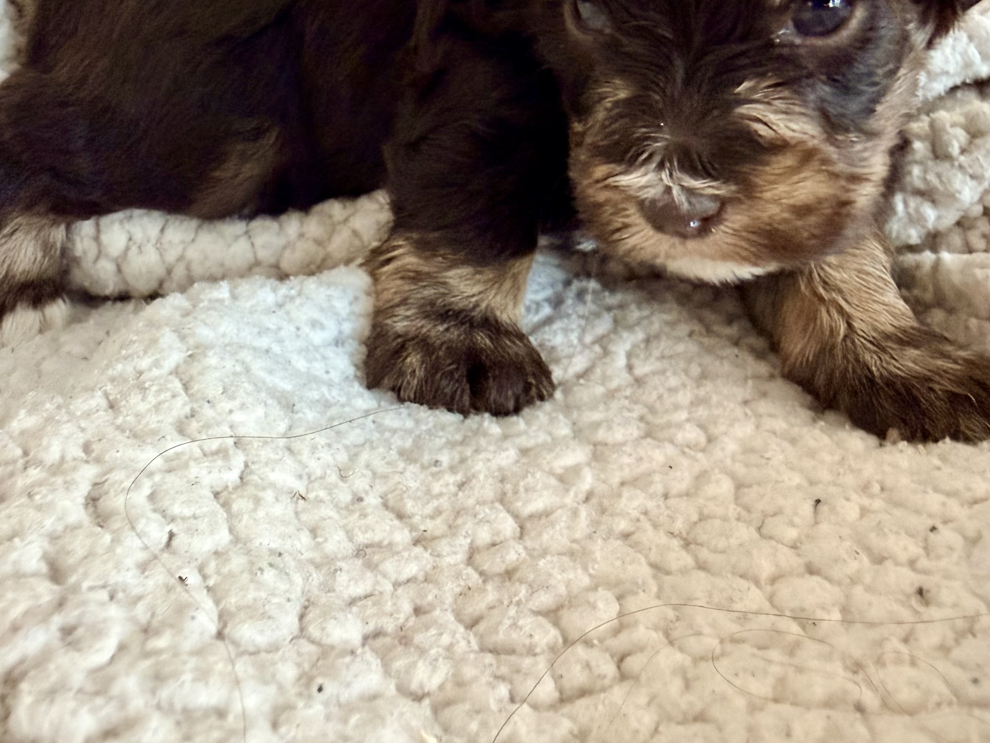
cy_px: 136
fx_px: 1030
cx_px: 484
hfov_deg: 51.3
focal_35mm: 36
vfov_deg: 38.0
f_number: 2.2
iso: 400
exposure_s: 1/59
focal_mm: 2.22
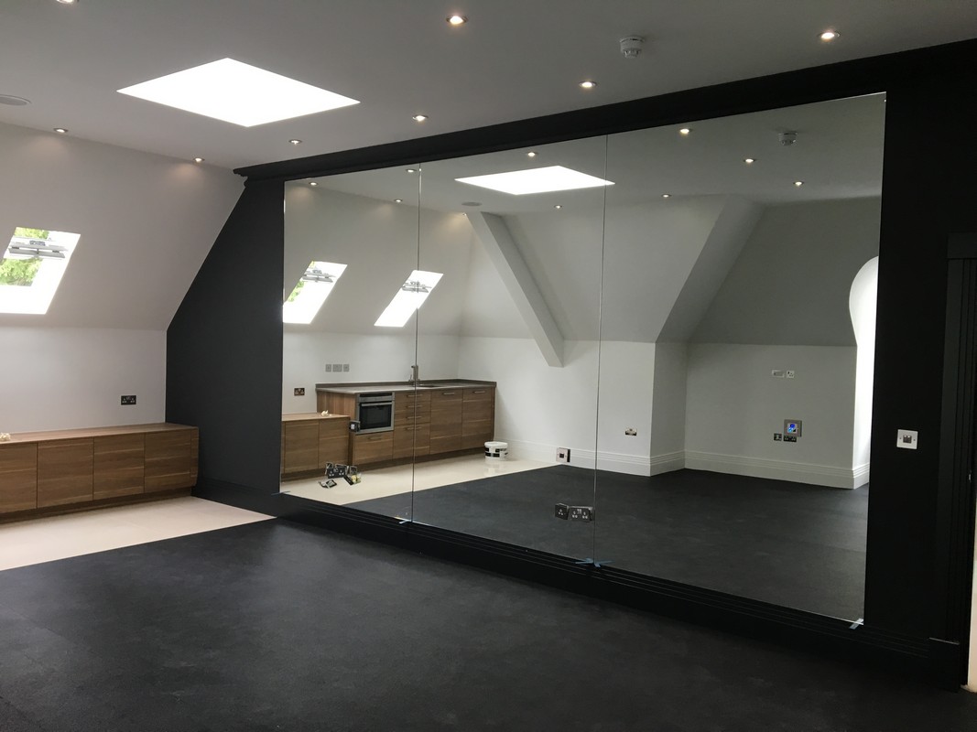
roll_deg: -1.2
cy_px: 366
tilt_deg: -2.7
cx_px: 488
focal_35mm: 29
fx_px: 818
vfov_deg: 48.2
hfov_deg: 61.7
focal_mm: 4.15
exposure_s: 1/33
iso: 50
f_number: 2.2
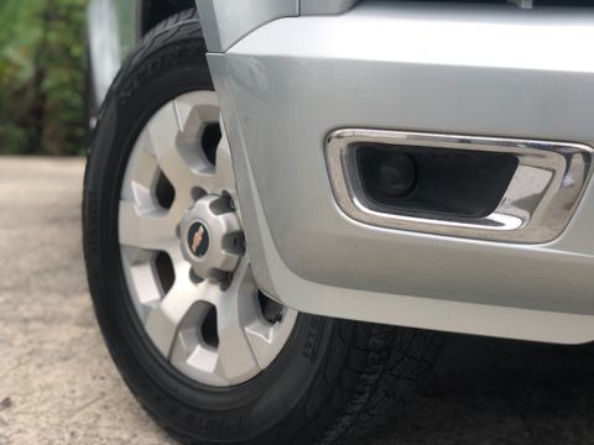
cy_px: 222
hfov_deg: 36.8
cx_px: 297
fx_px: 892
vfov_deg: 28.0
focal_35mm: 52
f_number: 2.4
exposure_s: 1/120
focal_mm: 6
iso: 16
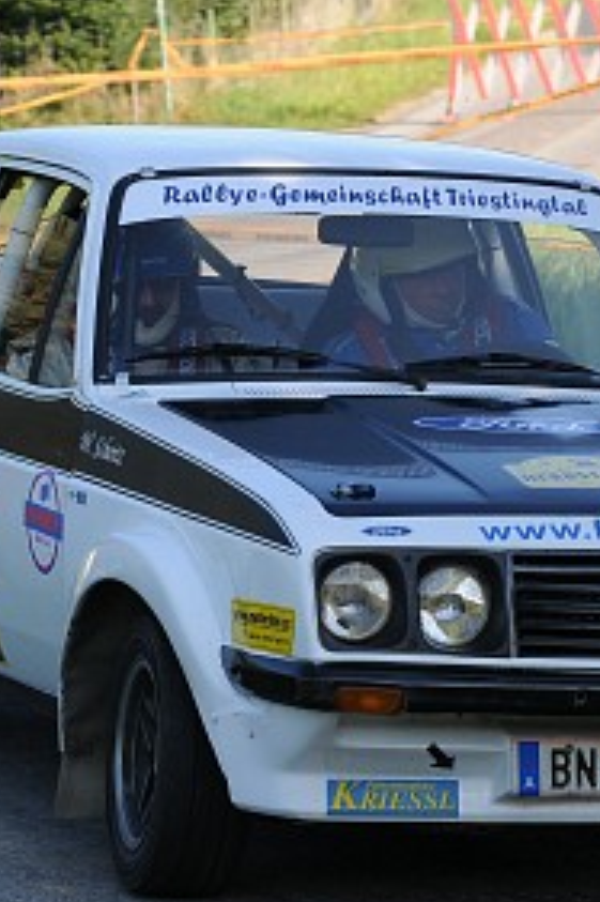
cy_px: 496
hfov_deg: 4.4
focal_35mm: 314
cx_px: 231
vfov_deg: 6.6
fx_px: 7859
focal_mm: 92
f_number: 6.3
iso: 250
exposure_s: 1/320
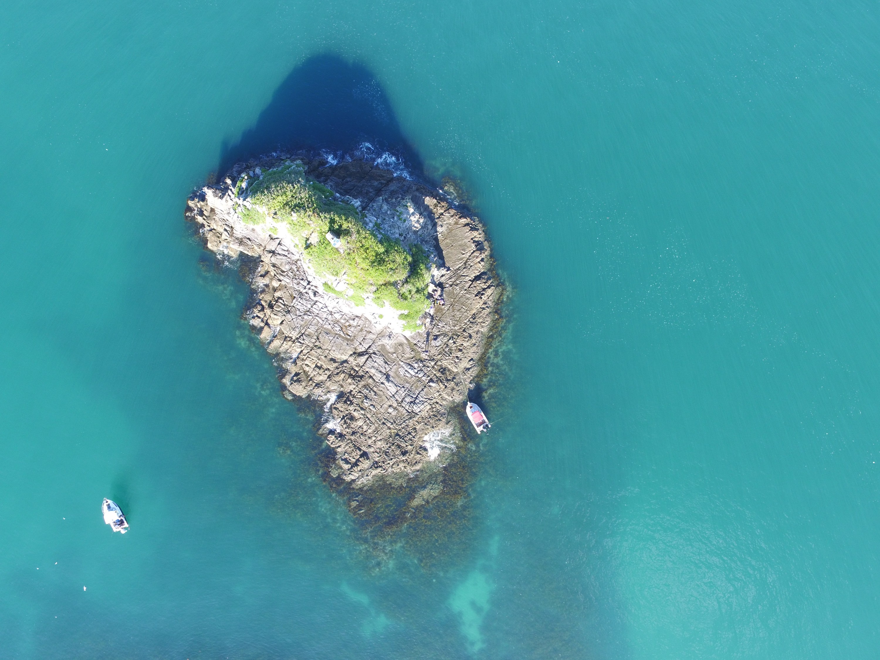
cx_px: 440
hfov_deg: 81.7
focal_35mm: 20
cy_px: 330
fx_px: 508
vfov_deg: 66.0
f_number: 2.8
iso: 100
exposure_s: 1/156
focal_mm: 3.61
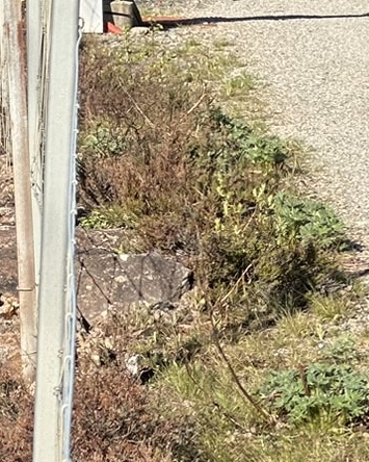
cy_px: -25
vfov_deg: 5.6
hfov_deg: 4.4
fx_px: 4739
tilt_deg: -1.6
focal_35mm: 347
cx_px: -529
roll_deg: -0.2
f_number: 2.8
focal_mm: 9
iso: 32
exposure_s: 1/344
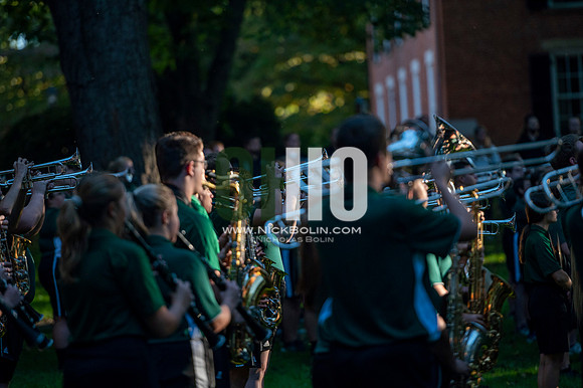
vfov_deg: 6.9
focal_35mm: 200
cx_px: 292
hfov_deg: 10.3
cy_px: 194
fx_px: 3237
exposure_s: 1/2500
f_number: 2.8
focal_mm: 200
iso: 800
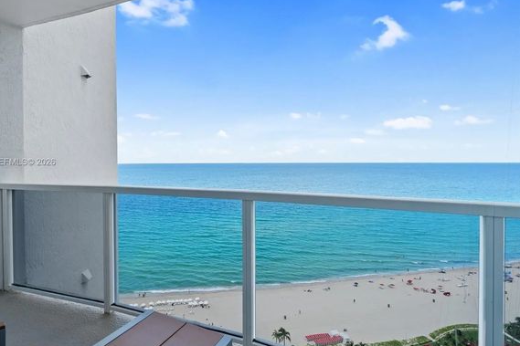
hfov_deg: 89.7
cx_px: 234
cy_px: 163
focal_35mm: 18
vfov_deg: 67.3
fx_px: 260
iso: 500
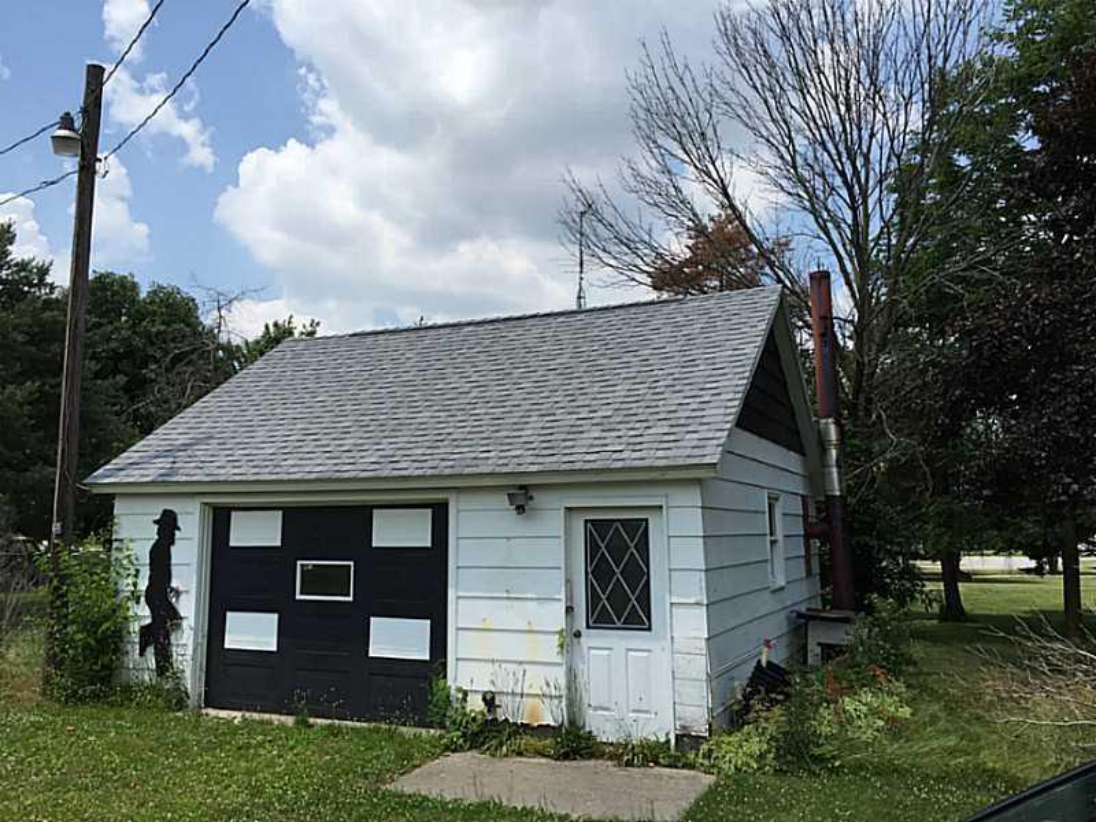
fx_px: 918
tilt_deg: +7.7
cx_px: 548
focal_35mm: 29
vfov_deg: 48.2
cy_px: 411
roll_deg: -1.0
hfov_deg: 61.7
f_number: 2.2
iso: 32
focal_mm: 4.15
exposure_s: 1/2825
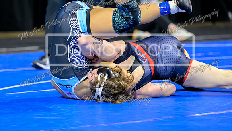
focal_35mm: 225
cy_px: 83
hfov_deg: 9.6
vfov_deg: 5.4
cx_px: 108
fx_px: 1385
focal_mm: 150
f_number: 2.8
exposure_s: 1/800
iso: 3200
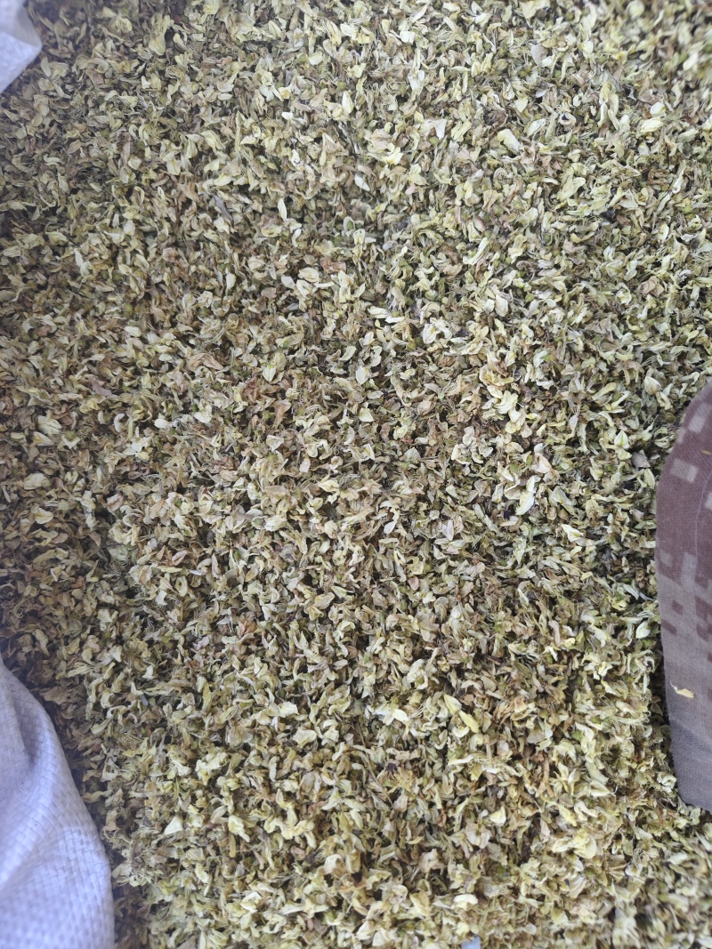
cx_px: 356
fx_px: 631
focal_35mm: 23
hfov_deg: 58.9
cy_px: 474
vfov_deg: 73.9
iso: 71
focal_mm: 5.56
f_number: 1.88
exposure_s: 1/111
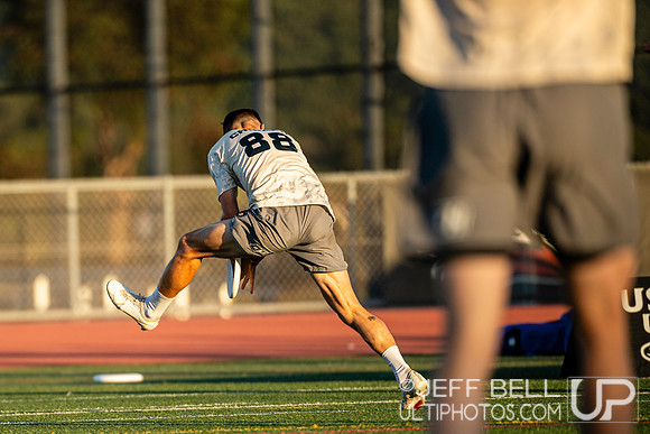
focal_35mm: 492
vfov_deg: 2.8
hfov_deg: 4.2
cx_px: 117
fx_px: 8879
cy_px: 356
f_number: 3.2
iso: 160
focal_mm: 300
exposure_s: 1/1250
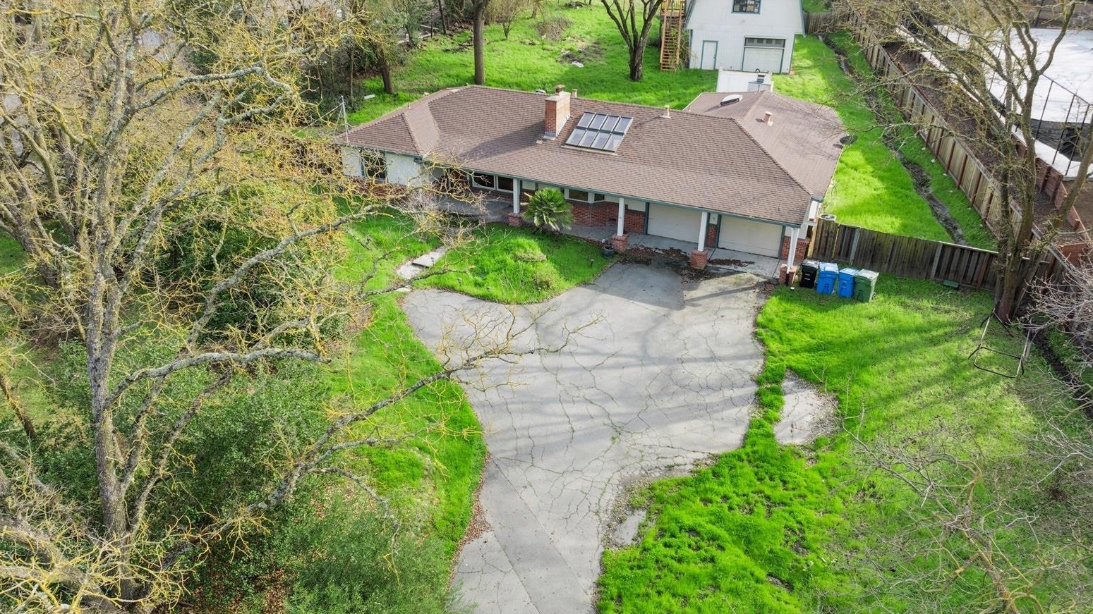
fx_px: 782
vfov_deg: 42.9
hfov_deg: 69.9
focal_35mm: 27
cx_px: 545
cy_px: 321
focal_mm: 12.29
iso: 110
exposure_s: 1/50
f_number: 2.8
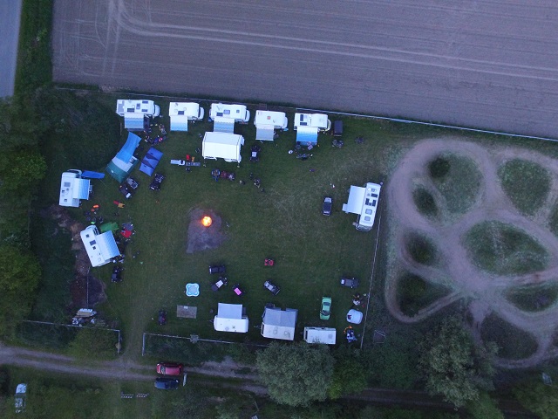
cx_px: 279
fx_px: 322
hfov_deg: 81.7
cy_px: 210
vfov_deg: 66.0
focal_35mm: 20
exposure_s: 1/6.25
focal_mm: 3.61
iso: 795
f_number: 2.8
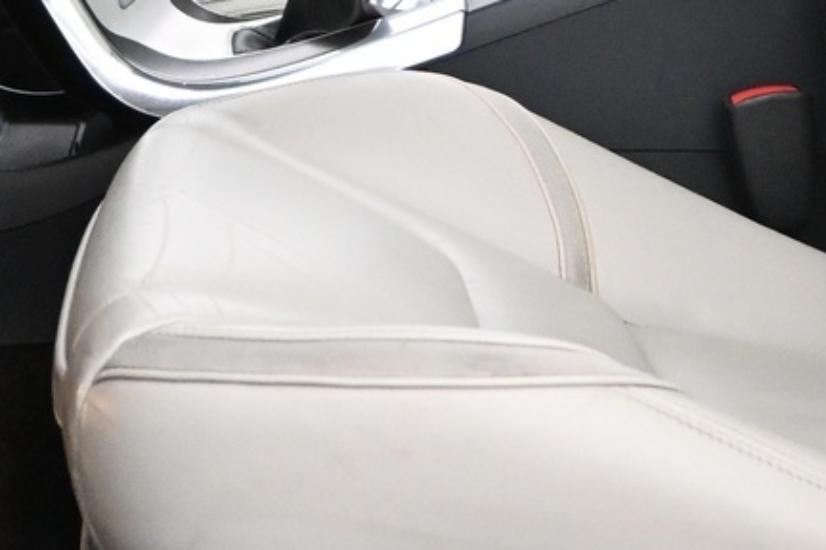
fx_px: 2065
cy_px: -348
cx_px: 352
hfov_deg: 22.6
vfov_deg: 14.0
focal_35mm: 90
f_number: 3.5
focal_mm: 16
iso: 5000
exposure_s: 1/60
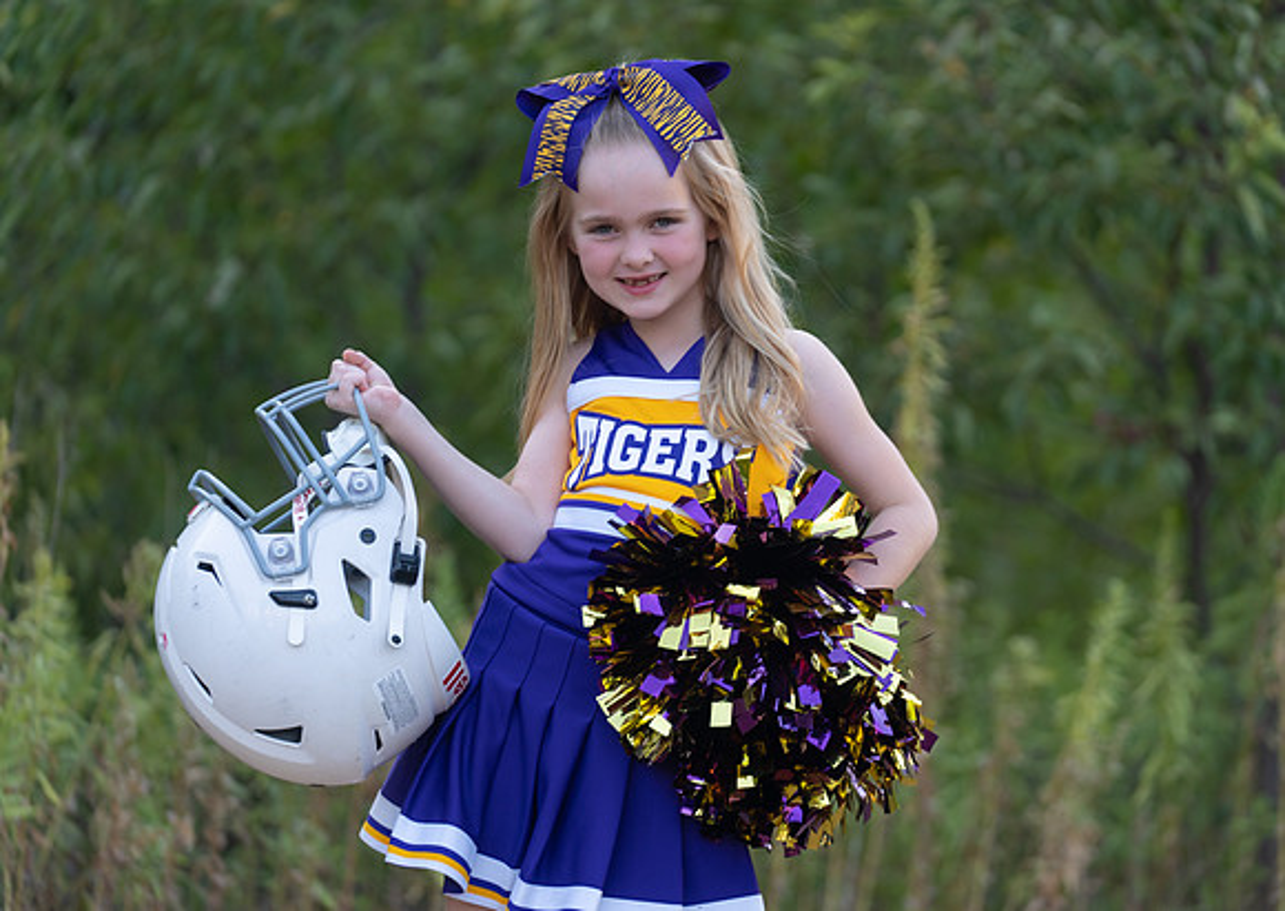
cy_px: 454
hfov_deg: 14.2
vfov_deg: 10.1
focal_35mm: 142
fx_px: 5168
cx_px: 721
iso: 250
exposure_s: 1/320
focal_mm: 129
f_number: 2.8
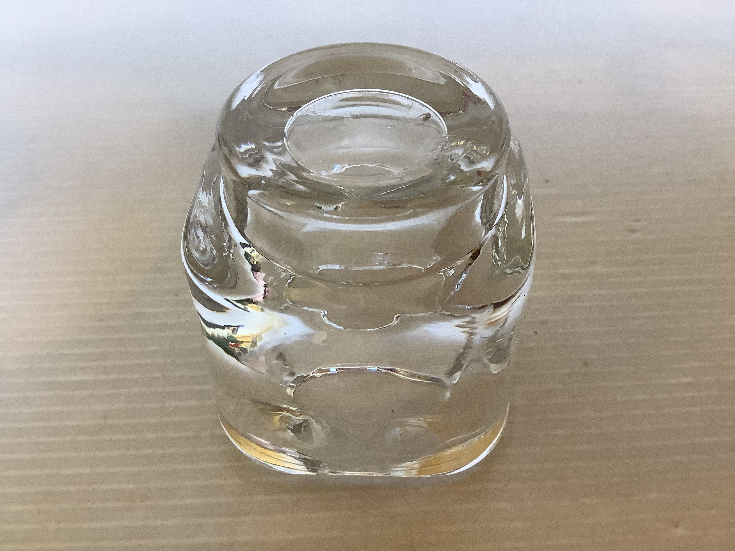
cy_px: 276
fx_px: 658
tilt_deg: -47.1
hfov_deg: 58.4
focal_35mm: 31
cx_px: 368
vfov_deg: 45.4
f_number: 2.4
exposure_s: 1/50
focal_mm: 3.3
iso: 125
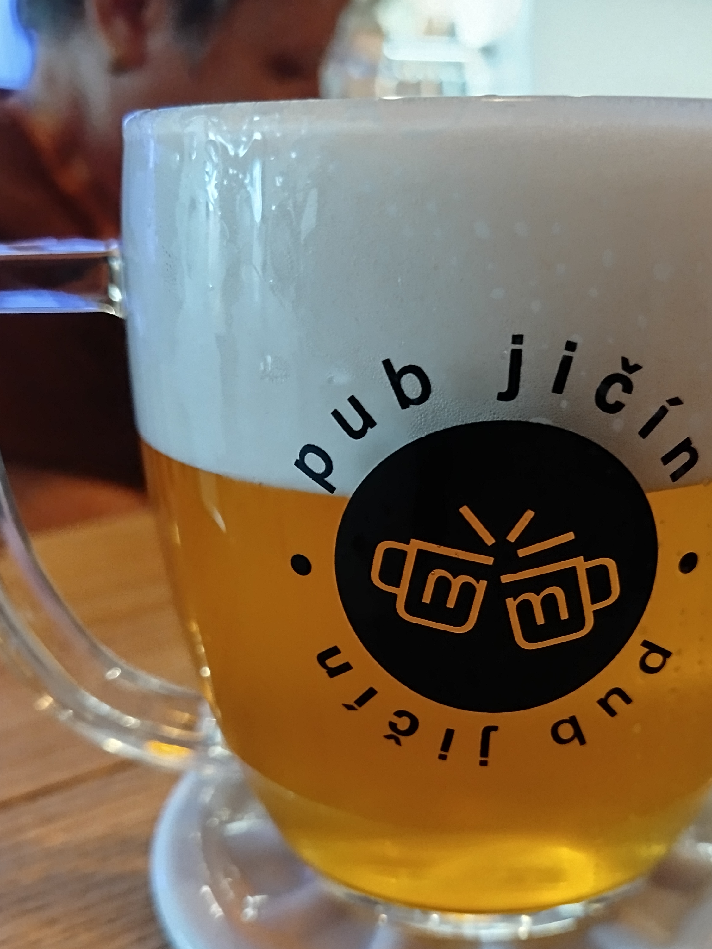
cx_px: 463
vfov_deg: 56.1
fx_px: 878
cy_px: 597
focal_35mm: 32
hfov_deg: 43.7
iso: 400
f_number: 1.7
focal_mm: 5.31
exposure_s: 1/17
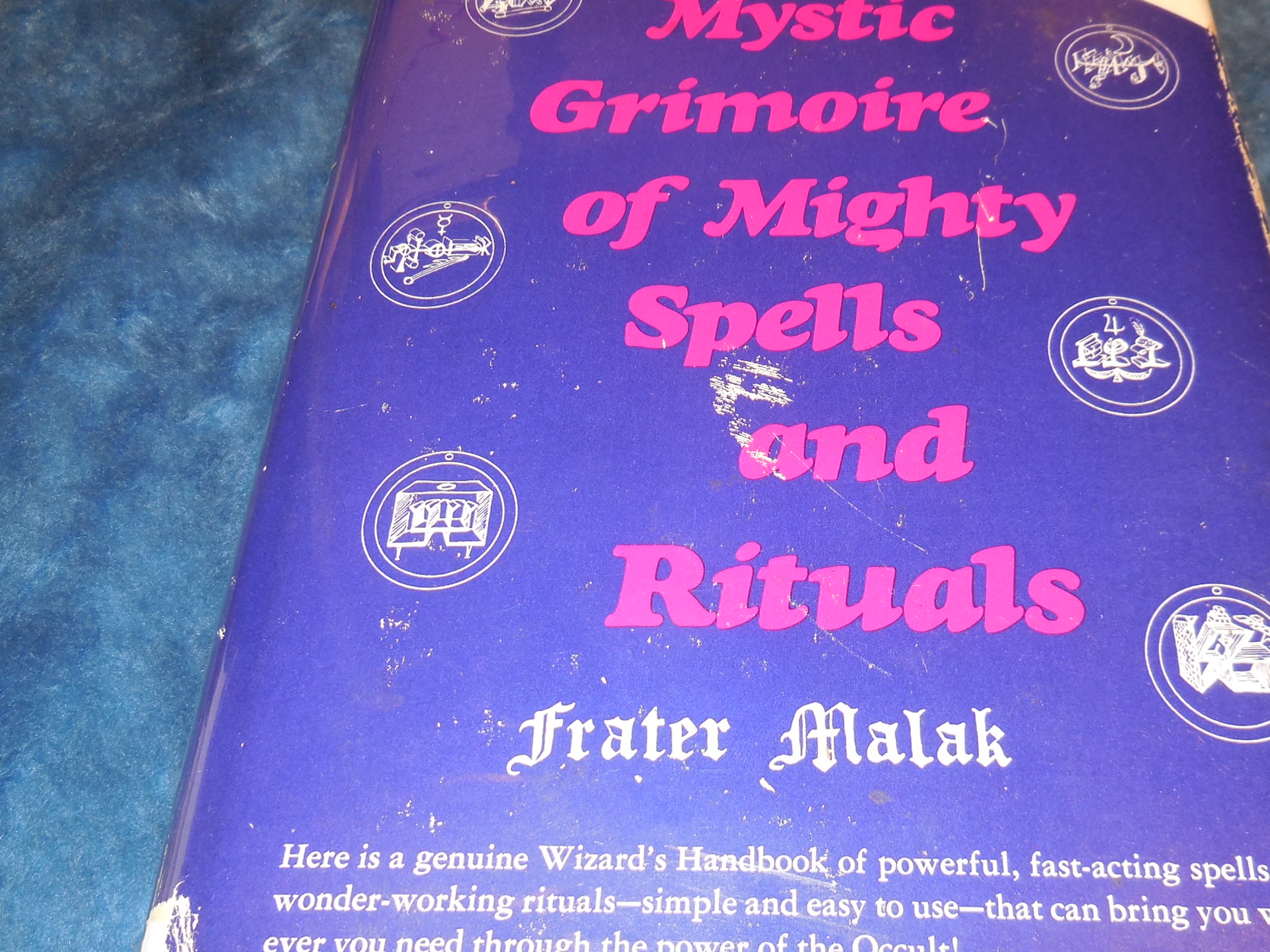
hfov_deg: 53.7
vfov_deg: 41.8
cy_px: 462
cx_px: 741
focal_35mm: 34
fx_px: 1247
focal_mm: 4.5
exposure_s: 1/25
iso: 125
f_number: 3.1
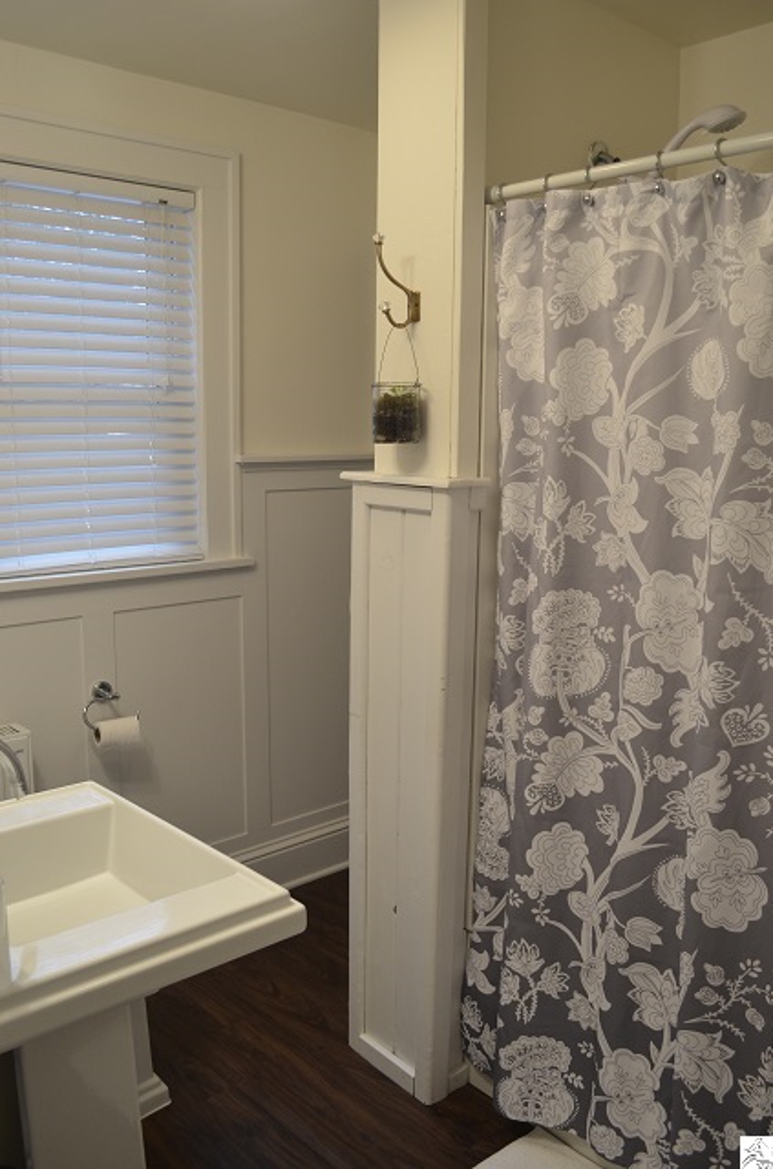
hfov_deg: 43.4
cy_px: 584
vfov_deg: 62.1
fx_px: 972
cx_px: 386
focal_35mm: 30
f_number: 4
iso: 640
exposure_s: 1/60
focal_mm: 20
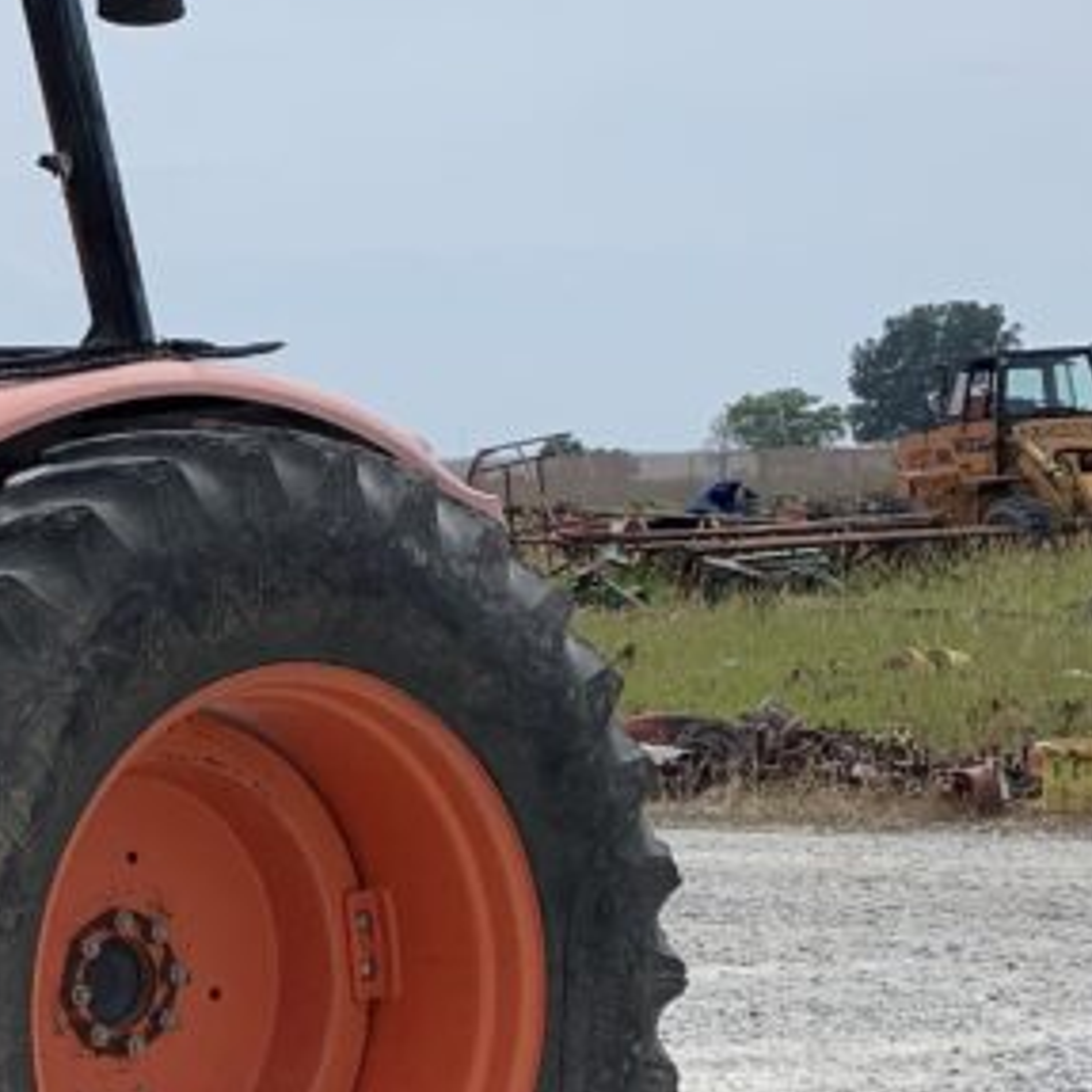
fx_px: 2927
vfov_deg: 21.0
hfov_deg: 17.4
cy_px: 791
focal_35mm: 82
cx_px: -837
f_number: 1.8
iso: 25
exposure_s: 1/3185
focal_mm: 4.25
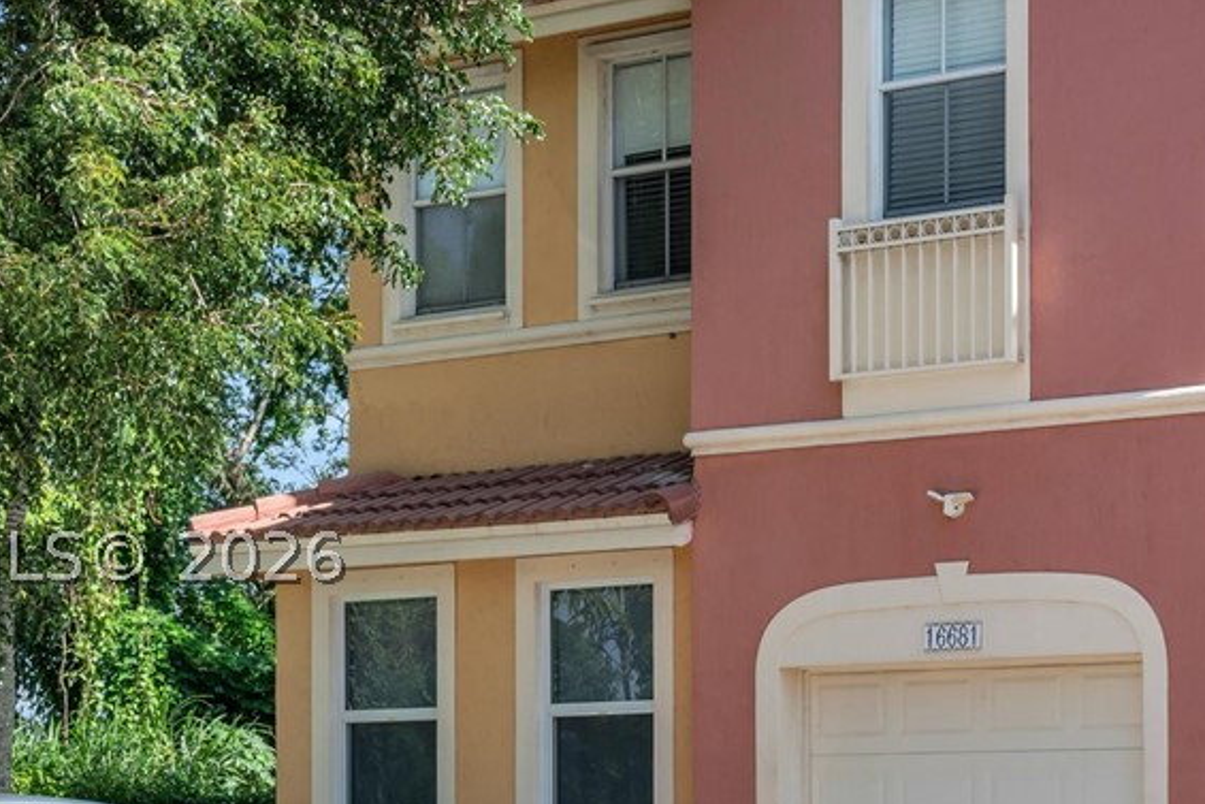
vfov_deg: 15.7
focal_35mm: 87
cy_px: 553
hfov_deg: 22.5
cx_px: 1182
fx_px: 2913
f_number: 9
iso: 100
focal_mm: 29
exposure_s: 1/125
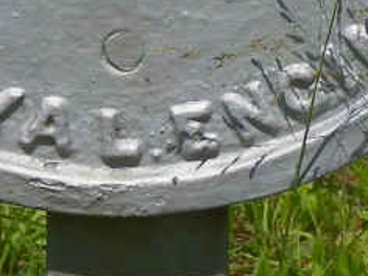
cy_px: -215
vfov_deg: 2.2
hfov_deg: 2.9
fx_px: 7176
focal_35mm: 675
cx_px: 187
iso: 64
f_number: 6.3
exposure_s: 1/400
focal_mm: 23.6
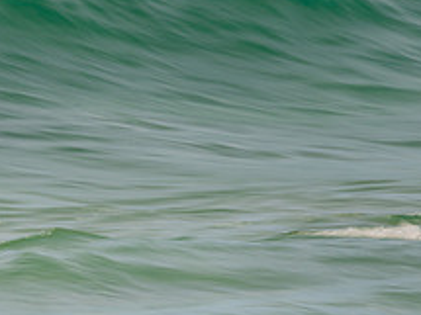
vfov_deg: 0.9
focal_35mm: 1592
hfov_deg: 1.2
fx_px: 19351
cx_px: -108
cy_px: 328
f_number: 22
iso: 64
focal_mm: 500
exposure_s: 1/20
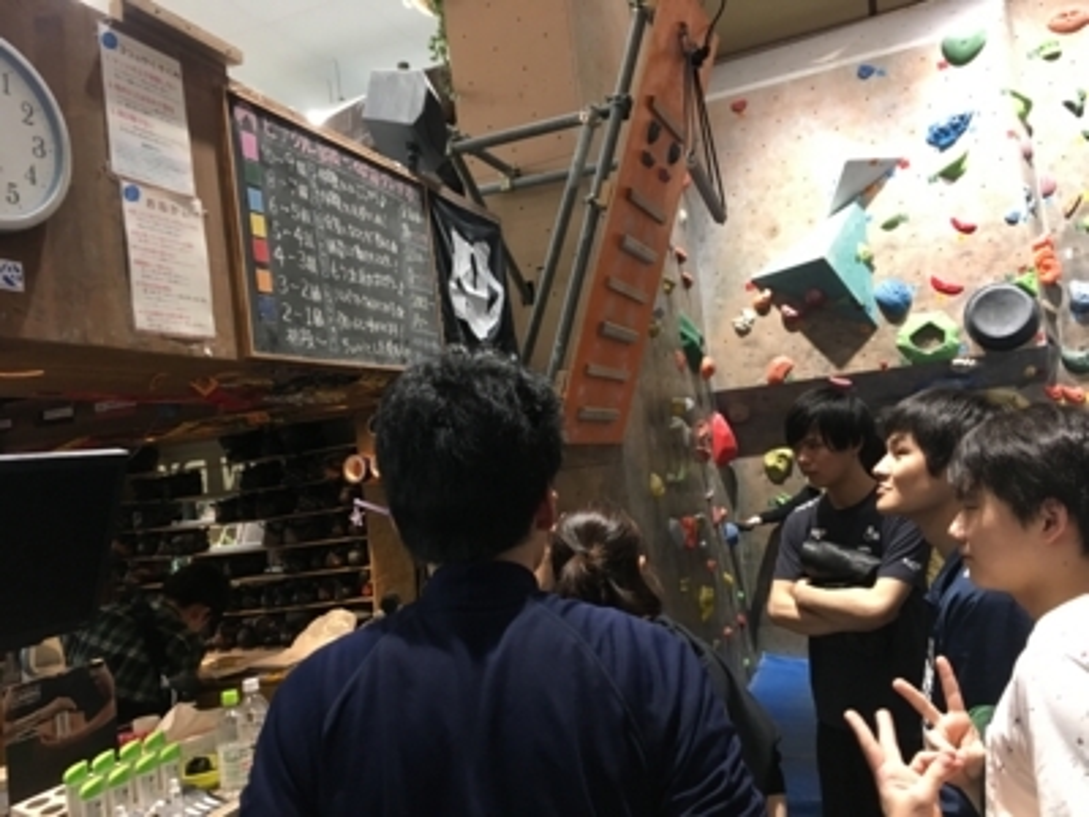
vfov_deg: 48.2
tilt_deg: +4.0
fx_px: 912
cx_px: 544
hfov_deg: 61.7
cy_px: 408
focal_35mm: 29
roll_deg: +6.6
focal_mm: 4.15
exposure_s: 1/30
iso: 160
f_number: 2.2
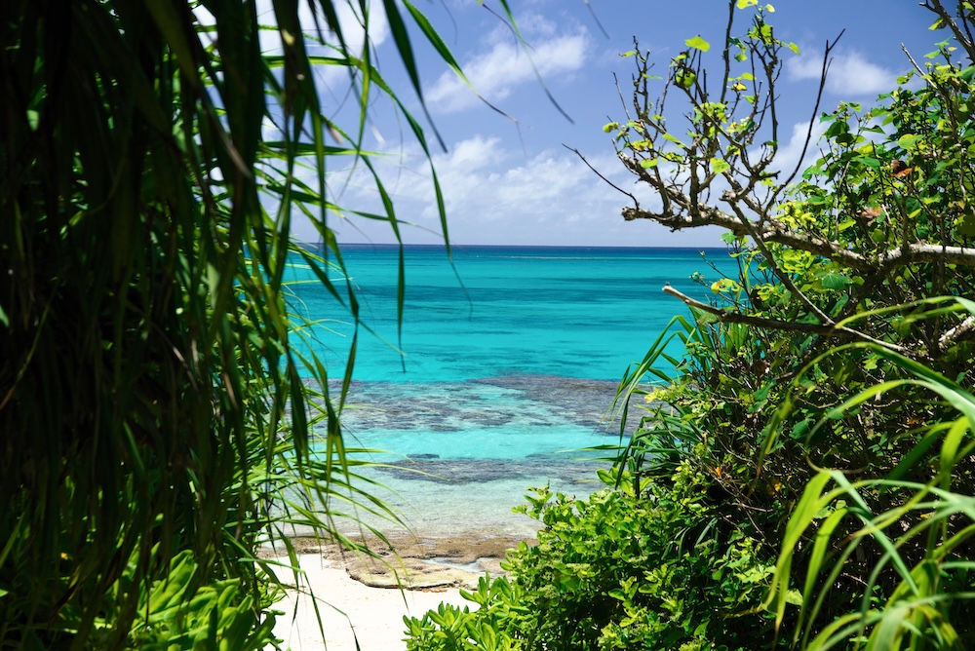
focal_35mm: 75
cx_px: 488
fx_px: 2032
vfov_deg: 18.2
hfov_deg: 27.0
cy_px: 326
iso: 100
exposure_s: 1/250
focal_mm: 75
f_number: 8
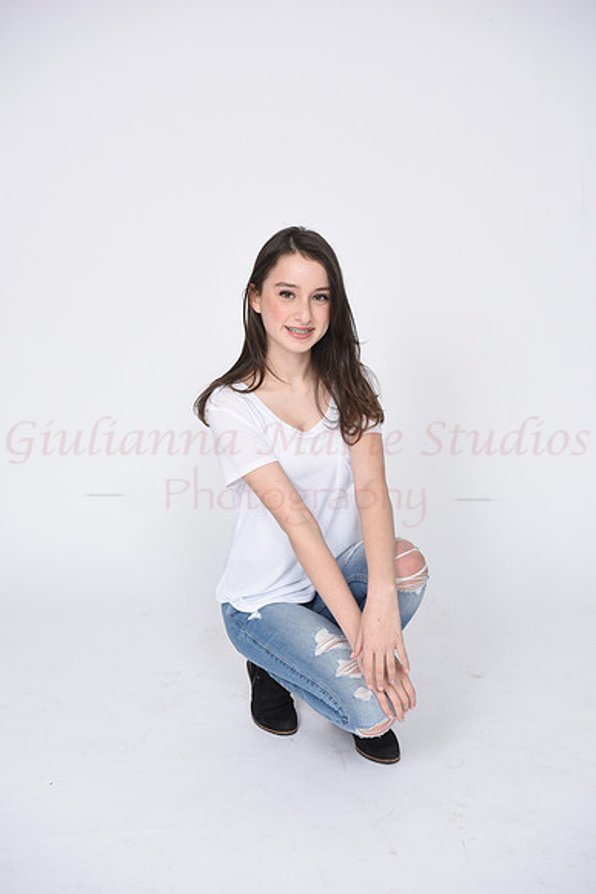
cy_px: 447
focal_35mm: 48
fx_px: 1191
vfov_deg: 41.1
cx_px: 298
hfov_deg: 28.1
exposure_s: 1/125
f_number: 8
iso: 160
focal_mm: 48
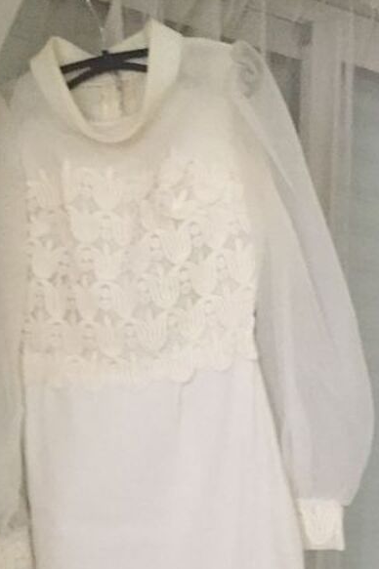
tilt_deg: -3.4
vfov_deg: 27.4
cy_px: 585
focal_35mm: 69
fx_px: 1091
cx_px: 274
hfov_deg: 19.6
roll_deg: -1.9
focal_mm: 4.15
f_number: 2.2
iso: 250
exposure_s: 1/33
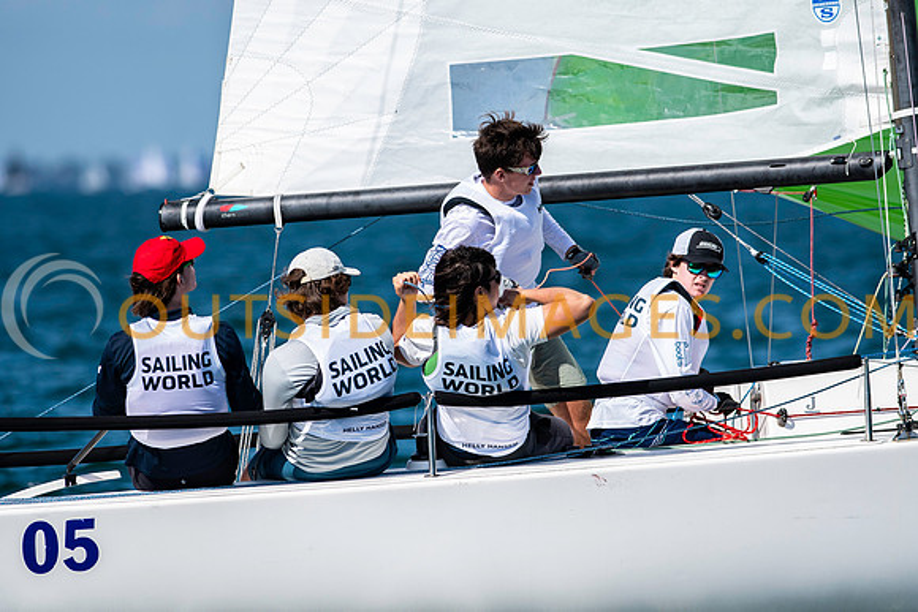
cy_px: 306
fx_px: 11477
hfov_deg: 4.6
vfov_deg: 3.1
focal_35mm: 450
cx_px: 459
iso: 200
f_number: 5
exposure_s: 1/3200
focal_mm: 300
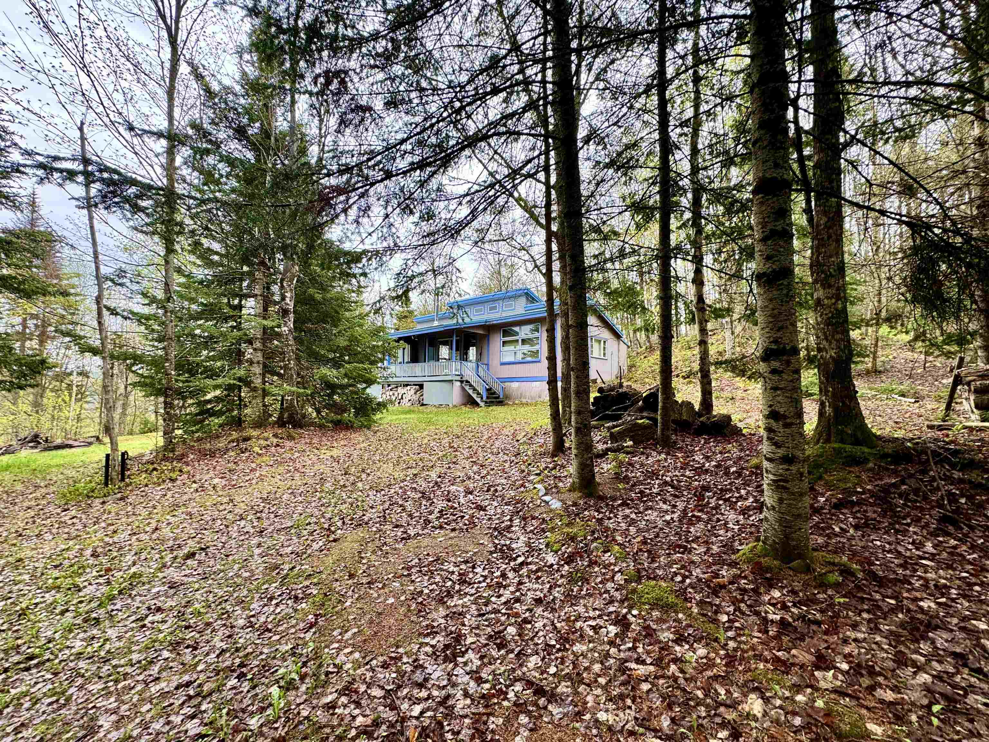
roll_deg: -1.0
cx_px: 494
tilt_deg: +3.0
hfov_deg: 102.1
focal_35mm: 14
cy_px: 371
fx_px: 400
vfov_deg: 85.7
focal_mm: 2.22
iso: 50
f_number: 2.2
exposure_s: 1/99
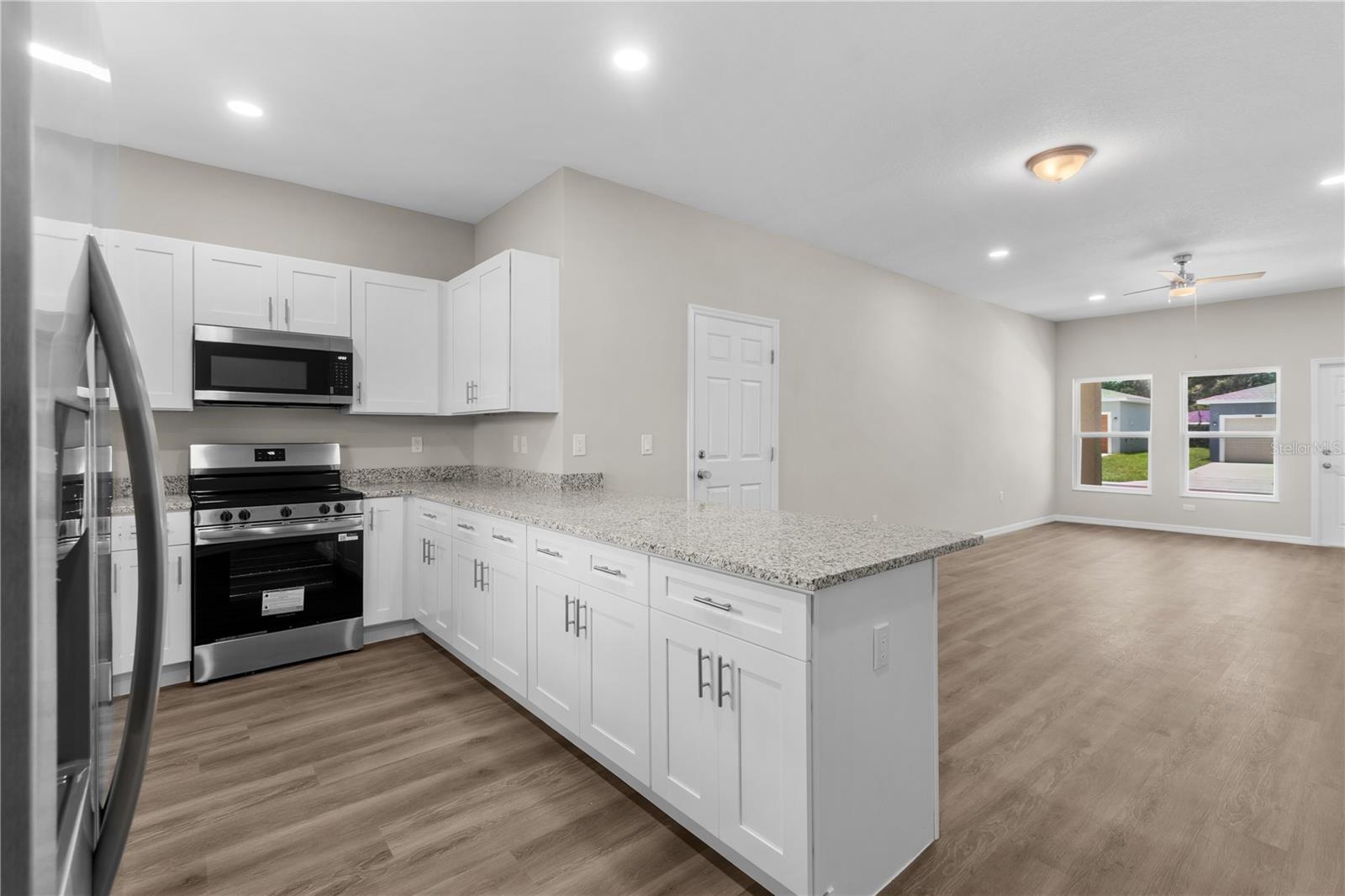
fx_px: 560
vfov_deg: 77.3
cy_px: 448
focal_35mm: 15
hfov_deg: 100.4
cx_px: 672
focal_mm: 10
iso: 100
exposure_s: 5
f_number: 7.1
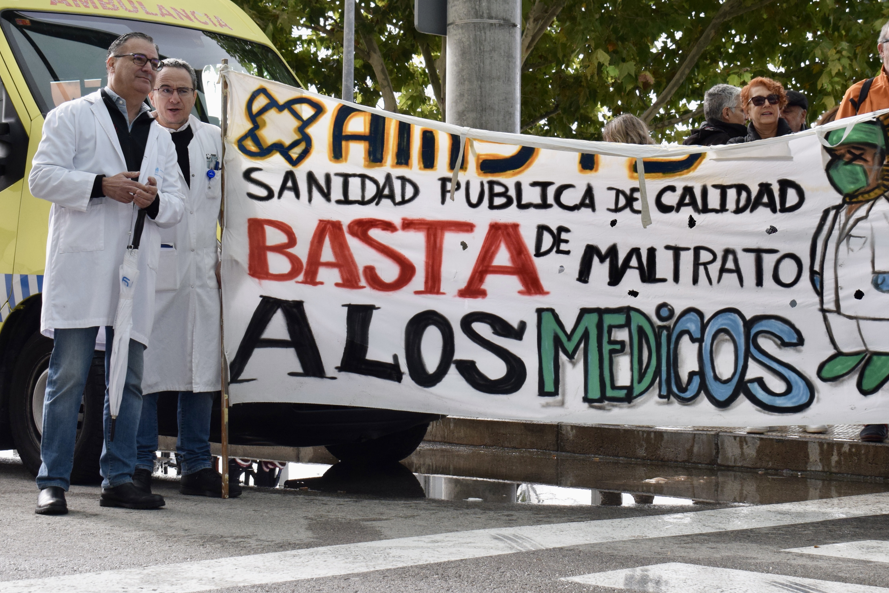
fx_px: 2000
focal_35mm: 81
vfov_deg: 16.8
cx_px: 554
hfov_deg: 25.0
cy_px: 238
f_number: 9
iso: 640
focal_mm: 40
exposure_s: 1/320
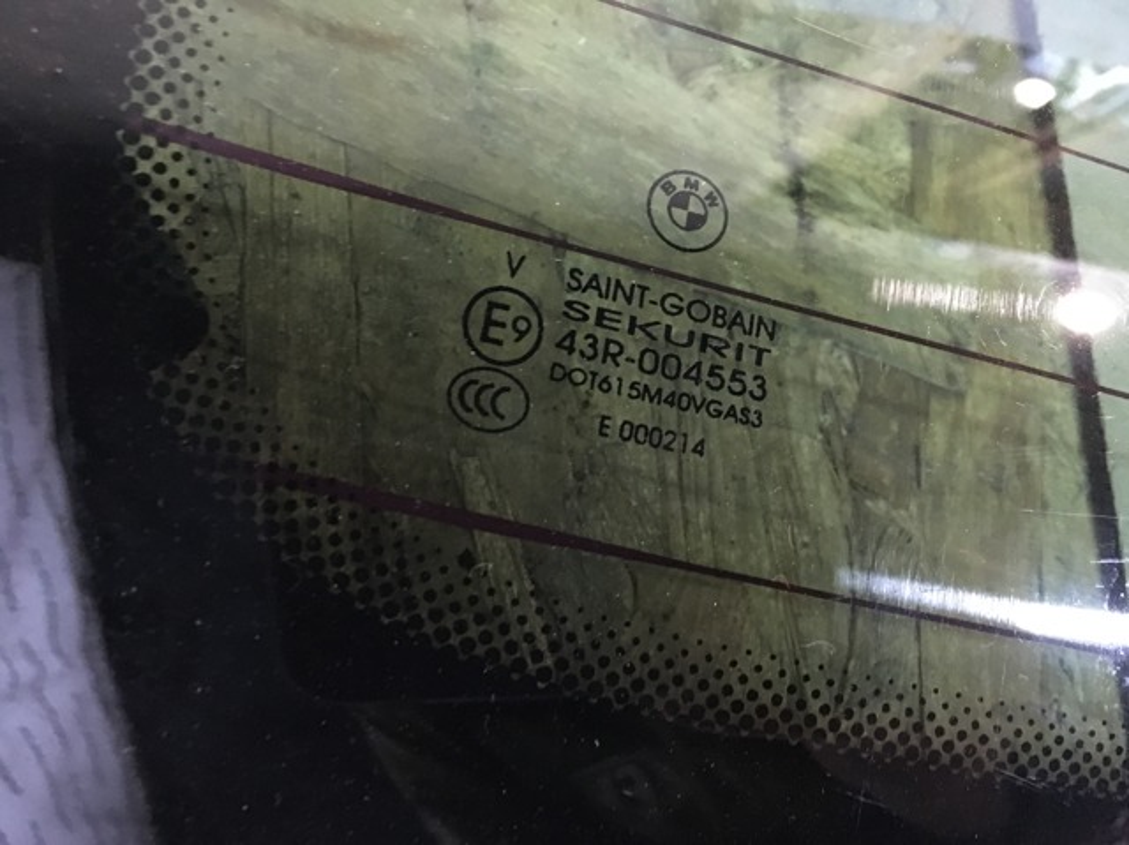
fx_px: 945
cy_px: 422
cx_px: 564
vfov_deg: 48.2
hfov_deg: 61.7
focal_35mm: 29
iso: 400
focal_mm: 4.15
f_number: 2.2
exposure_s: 1/17
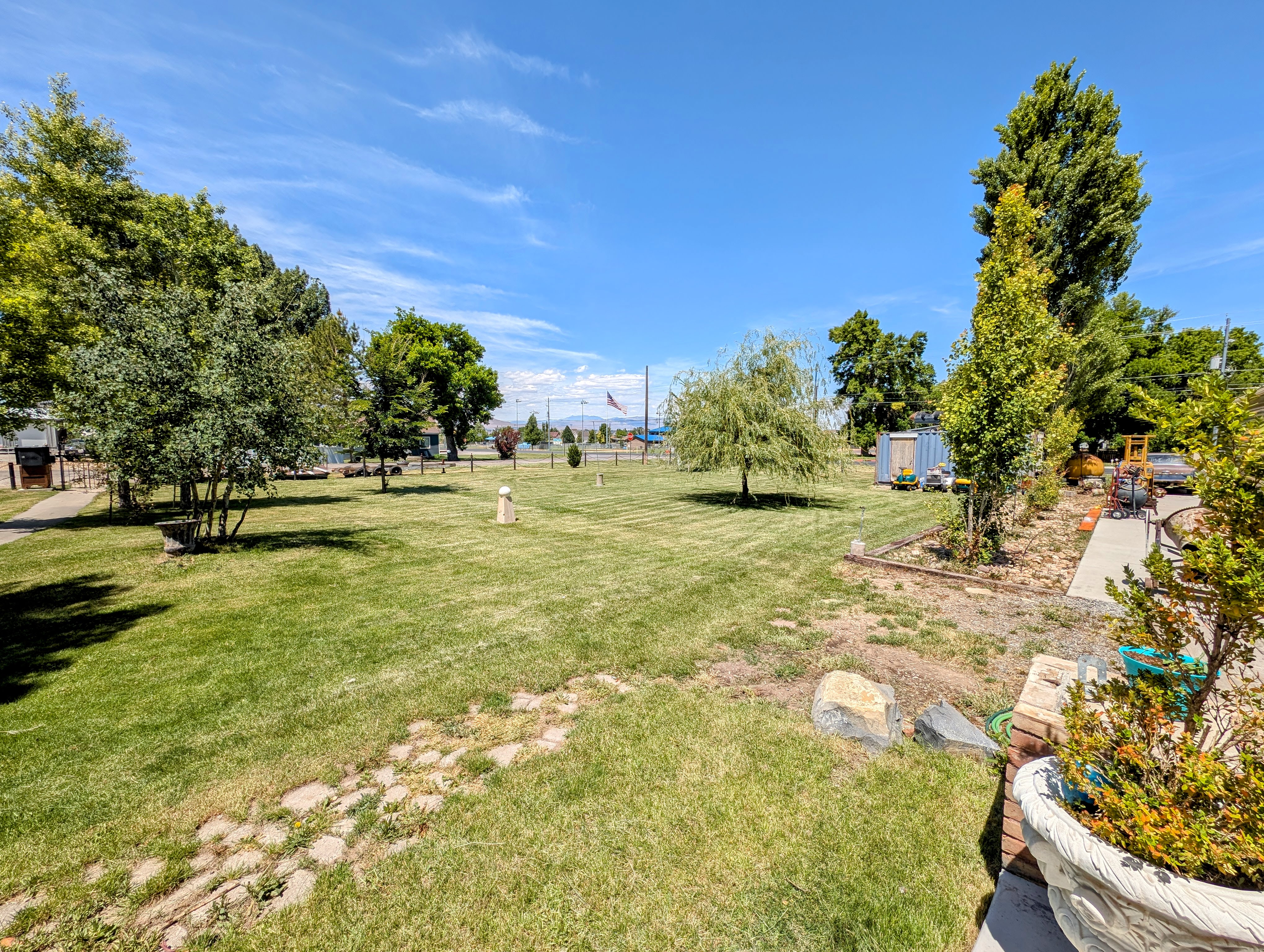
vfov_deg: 94.6
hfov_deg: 110.5
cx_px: 632
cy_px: 476
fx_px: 439
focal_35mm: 12
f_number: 1.95
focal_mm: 2.23
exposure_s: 1/1859
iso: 41
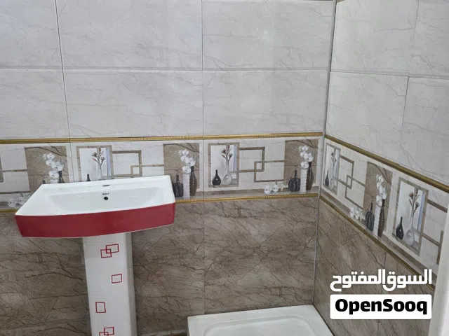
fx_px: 298
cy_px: 168
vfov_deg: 58.9
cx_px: 224
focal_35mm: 23
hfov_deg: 73.9
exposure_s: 1/100
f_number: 1.7
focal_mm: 6.3
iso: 160
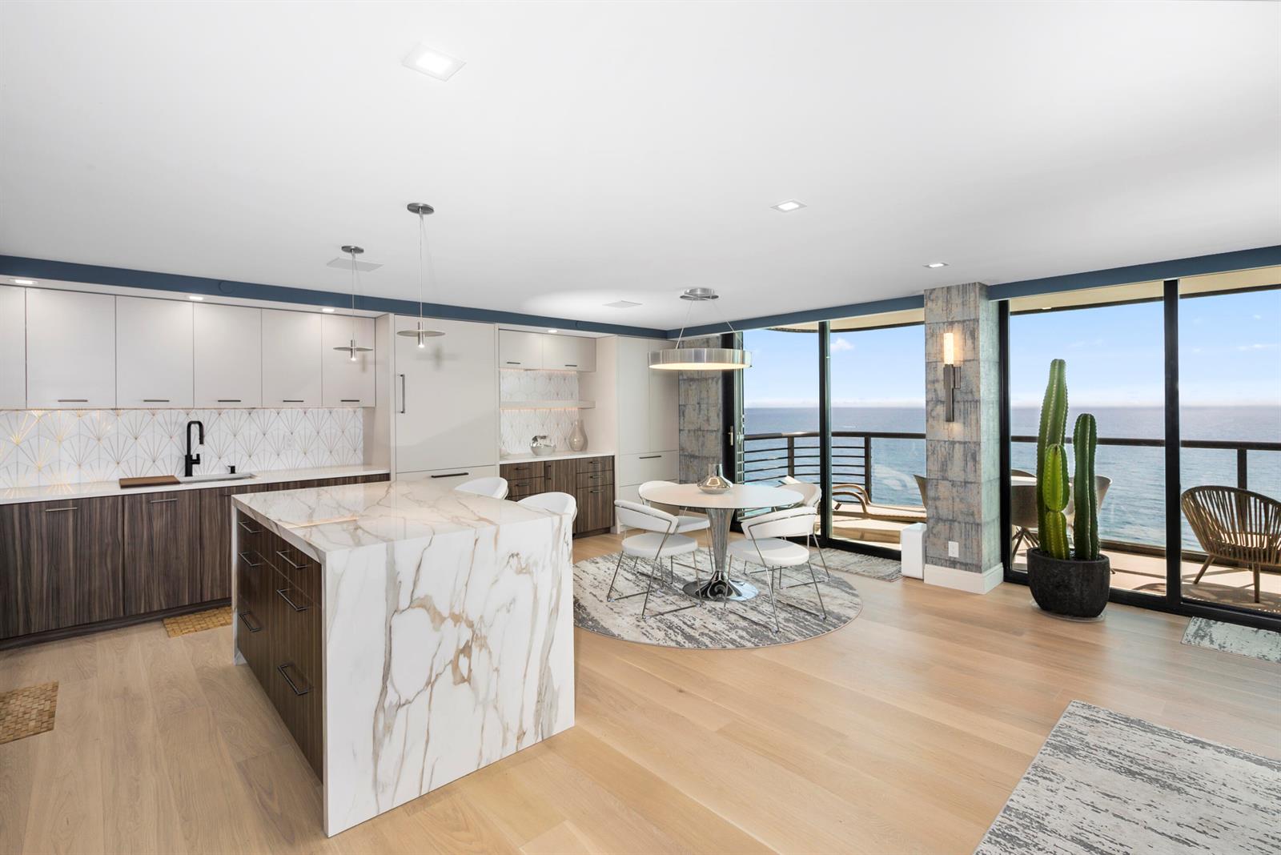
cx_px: 640
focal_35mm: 16
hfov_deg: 96.7
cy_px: 428
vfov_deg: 73.8
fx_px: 570
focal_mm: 16
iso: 200
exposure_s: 1/1000
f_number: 8
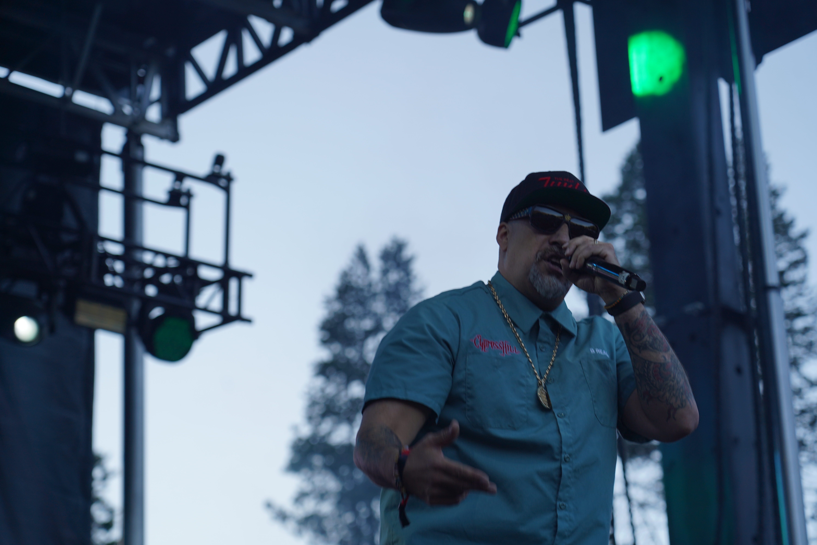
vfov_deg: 13.0
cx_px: 408
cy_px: 272
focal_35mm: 105
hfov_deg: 19.5
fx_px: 2383
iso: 100
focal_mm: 105
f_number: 5
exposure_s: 1/250
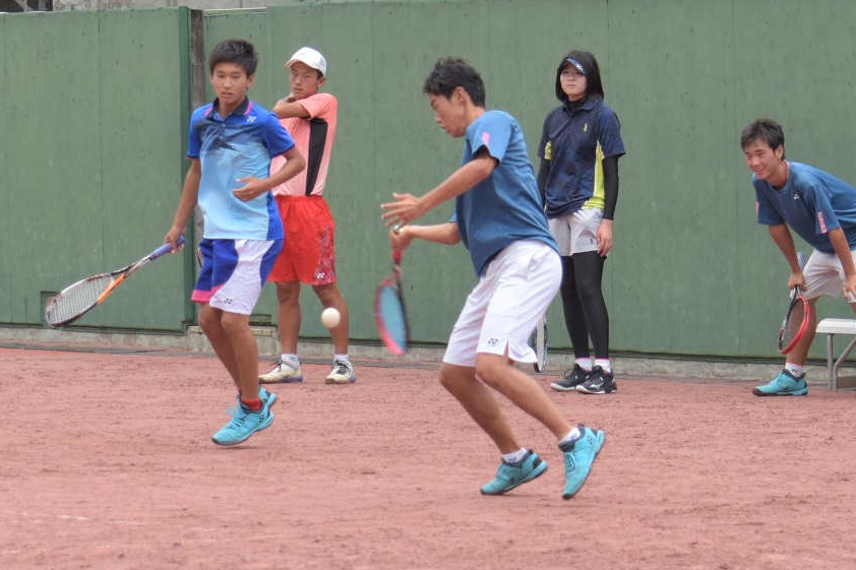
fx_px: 3304
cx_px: 425
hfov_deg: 14.8
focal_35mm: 139
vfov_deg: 9.9
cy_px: 253
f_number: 4.5
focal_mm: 78
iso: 640
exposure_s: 1/1000
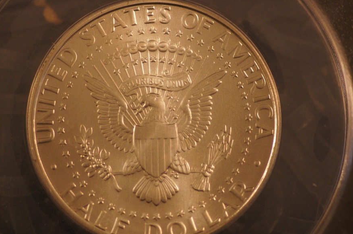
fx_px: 1645
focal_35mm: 168
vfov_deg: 8.1
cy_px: 123
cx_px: 156
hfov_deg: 12.2
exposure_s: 1/160
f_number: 2.8
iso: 1000
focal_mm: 100
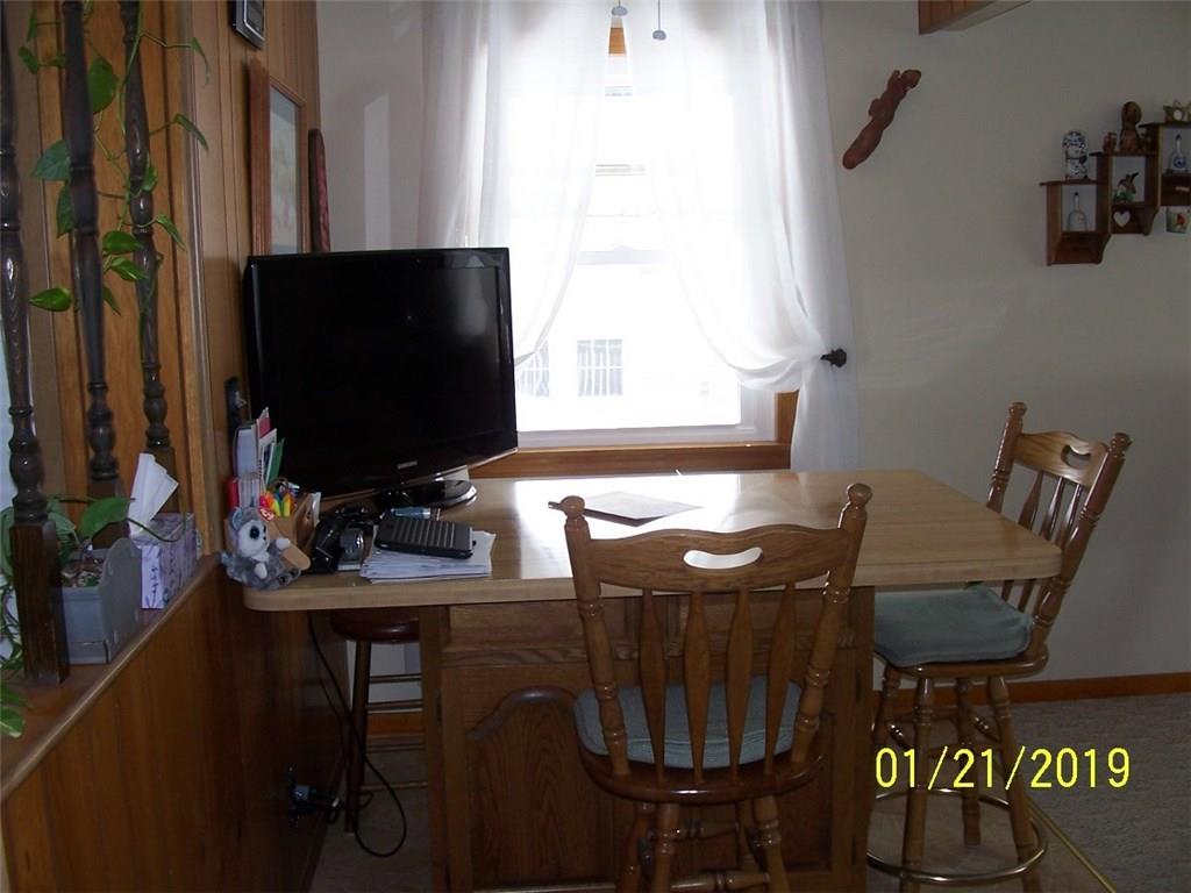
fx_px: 1204
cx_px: 596
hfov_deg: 52.6
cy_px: 446
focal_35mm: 35
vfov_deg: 40.7
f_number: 2.8
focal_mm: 6
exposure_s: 1/60
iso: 80
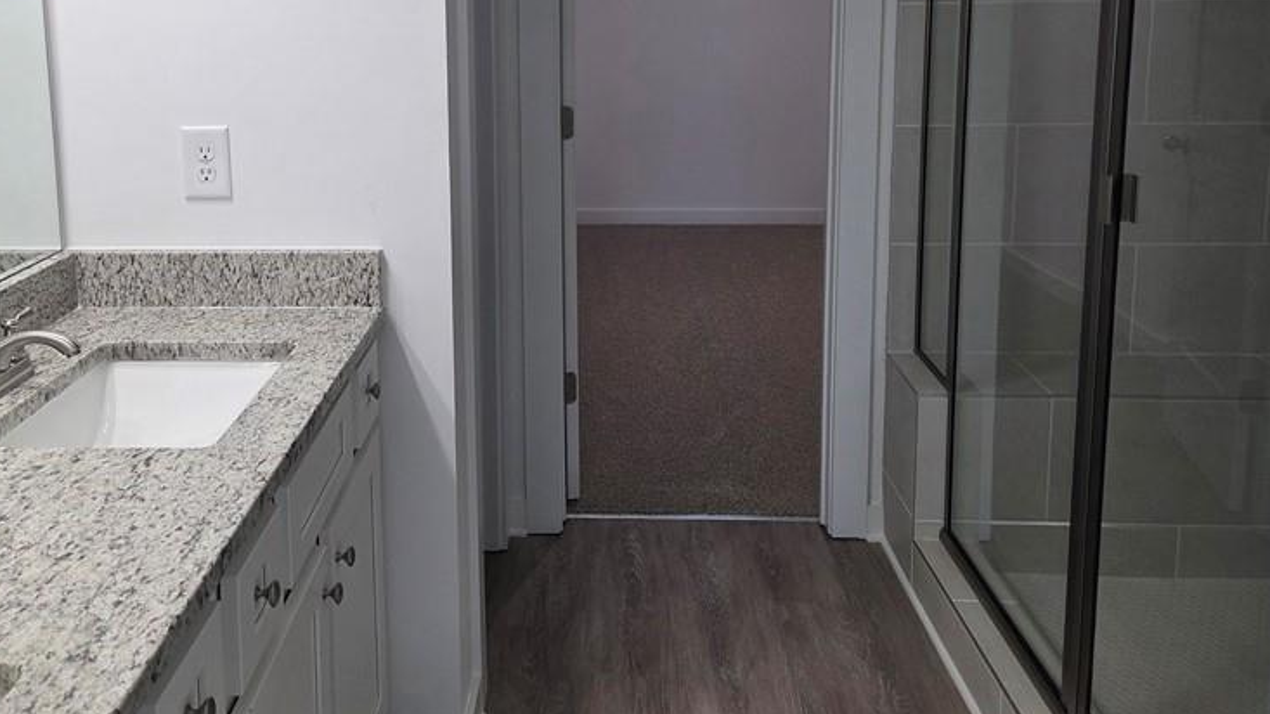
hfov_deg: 56.4
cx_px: 535
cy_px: 194
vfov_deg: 33.2
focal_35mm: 35
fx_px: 1178
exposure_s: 1/120
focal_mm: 5.4
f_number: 1.8
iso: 80
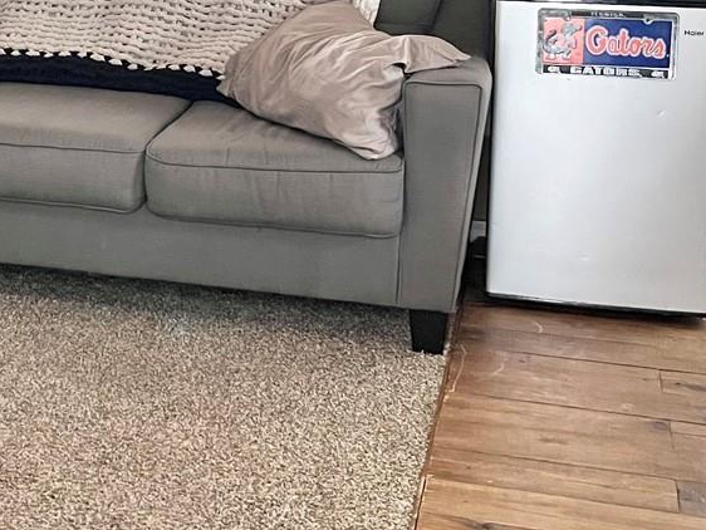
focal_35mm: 74
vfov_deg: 19.4
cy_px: 10
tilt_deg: -9.0
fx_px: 1510
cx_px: 73
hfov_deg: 25.5
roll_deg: -0.3
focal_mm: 5.1
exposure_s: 1/60
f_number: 1.6
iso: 200
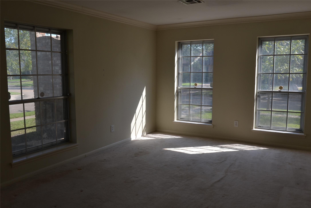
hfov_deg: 61.9
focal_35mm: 30
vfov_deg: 43.6
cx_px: 156
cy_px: 104
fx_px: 259
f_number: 5.6
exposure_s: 1/125
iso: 100
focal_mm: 20
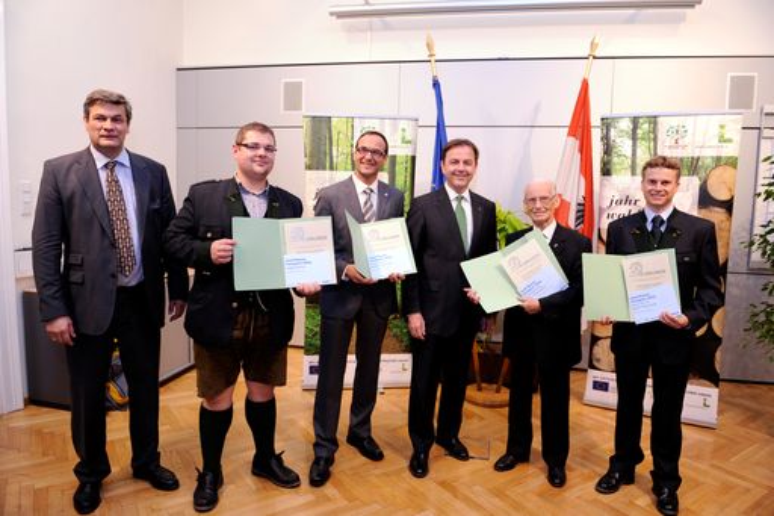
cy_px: 258
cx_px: 387
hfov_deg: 73.8
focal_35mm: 24
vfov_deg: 53.1
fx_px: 516
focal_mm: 24
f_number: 4
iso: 400
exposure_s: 1/100
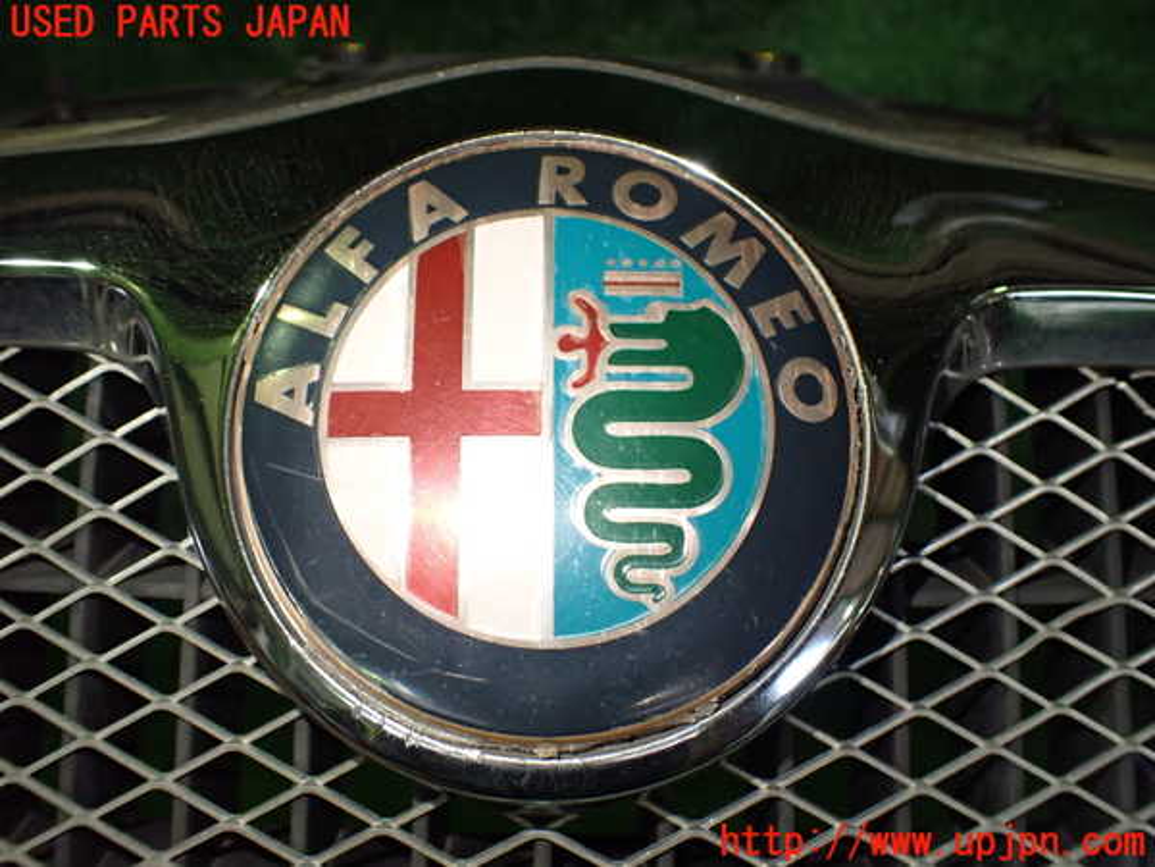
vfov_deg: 46.8
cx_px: 578
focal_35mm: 30
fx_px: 1001
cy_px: 434
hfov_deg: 60.0
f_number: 2.3
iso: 640
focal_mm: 5.4
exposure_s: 1/125
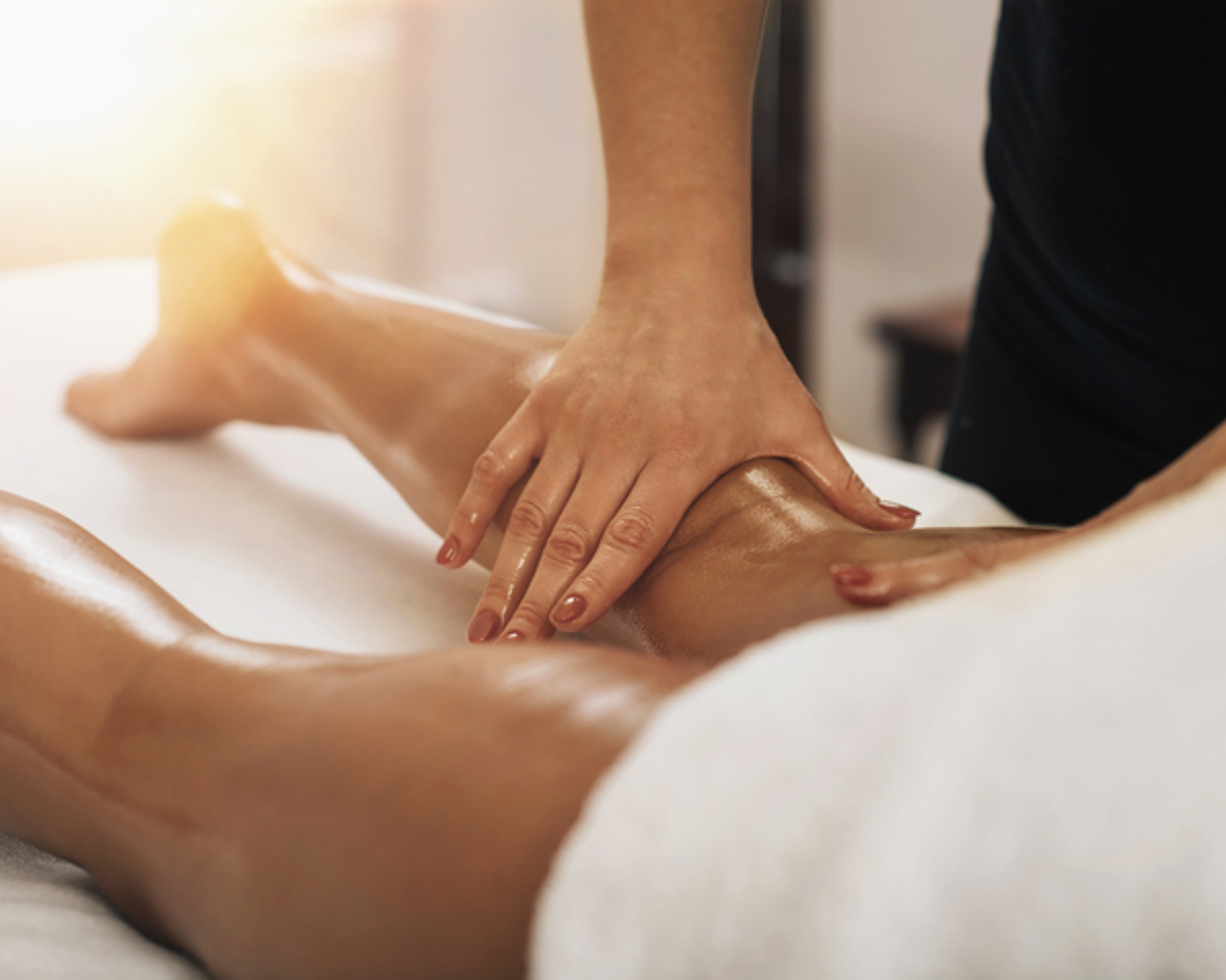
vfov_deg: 15.8
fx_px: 3517
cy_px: 491
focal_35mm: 97
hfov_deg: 19.8
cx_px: 597
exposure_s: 1/200
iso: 64
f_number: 3.2
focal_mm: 85
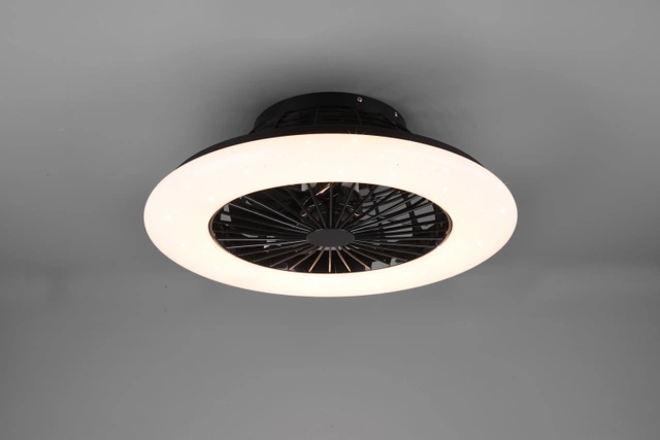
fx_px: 1008
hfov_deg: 36.2
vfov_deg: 24.6
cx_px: 330
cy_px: 220
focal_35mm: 55
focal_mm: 55
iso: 100
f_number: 16
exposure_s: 1/13
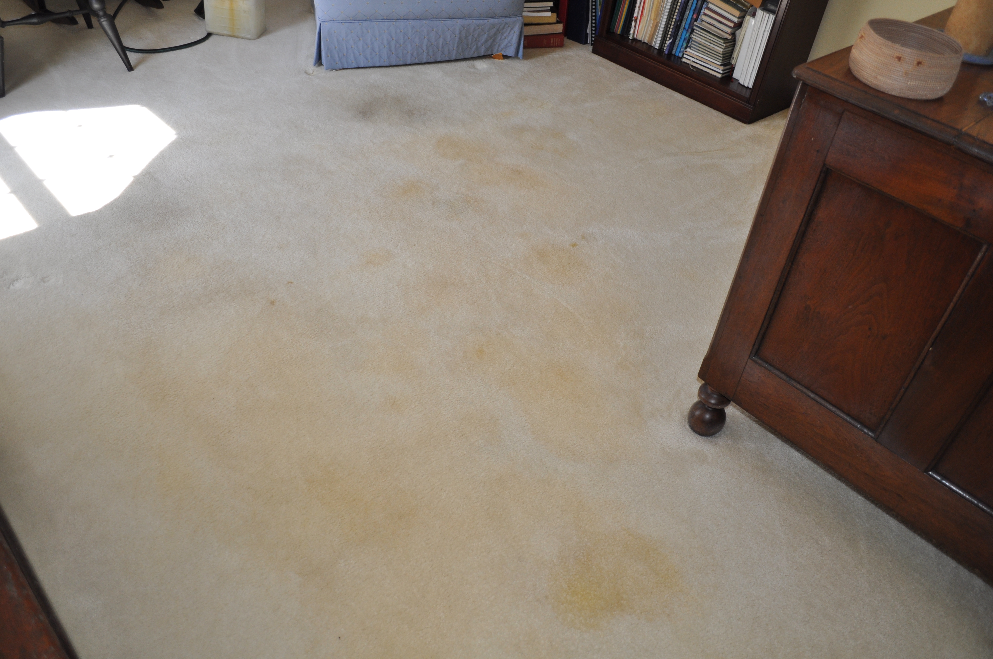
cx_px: 496
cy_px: 330
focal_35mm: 27
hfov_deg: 67.4
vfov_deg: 47.8
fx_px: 744
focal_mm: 18
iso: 400
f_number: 3.5
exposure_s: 1/125
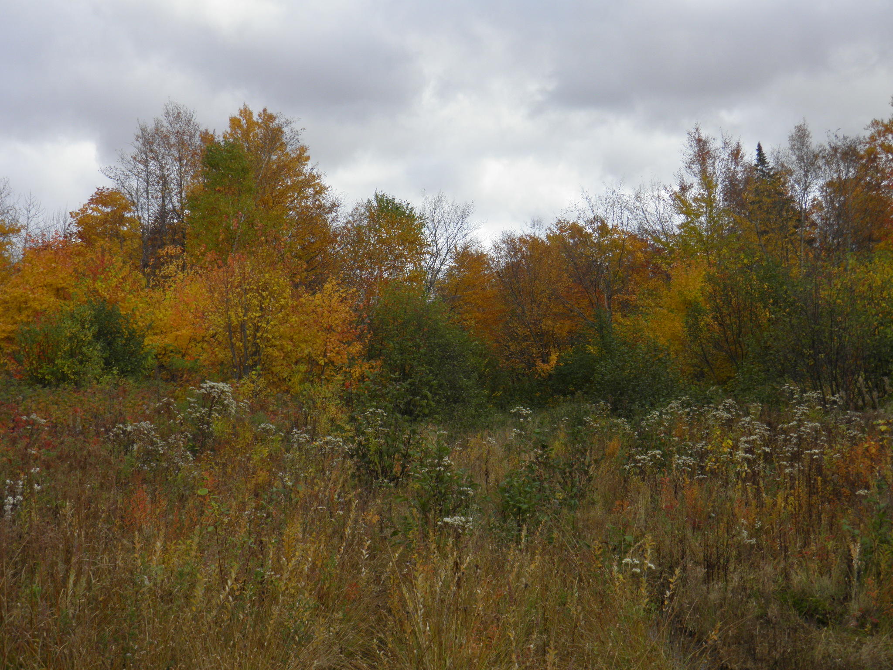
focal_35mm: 55
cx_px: 446
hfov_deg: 34.9
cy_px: 335
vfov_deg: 26.6
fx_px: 1419
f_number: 3.6
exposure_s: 1/500
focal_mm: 10
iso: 50
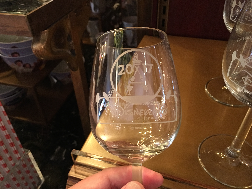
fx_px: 211
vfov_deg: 48.2
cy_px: 94
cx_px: 126
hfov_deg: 61.7
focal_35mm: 29
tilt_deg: -37.5
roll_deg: +2.4
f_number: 2.2
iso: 160
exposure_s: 1/8
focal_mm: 4.15
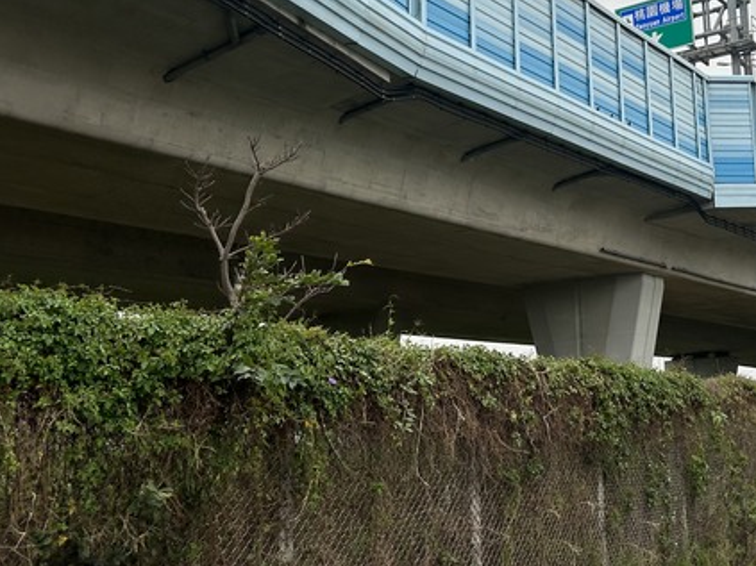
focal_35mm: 48
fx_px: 1048
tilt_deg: +14.8
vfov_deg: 30.0
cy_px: 178
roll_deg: +3.1
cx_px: 622
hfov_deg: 38.0
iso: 50
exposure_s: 1/1079
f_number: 1.5
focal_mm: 5.7
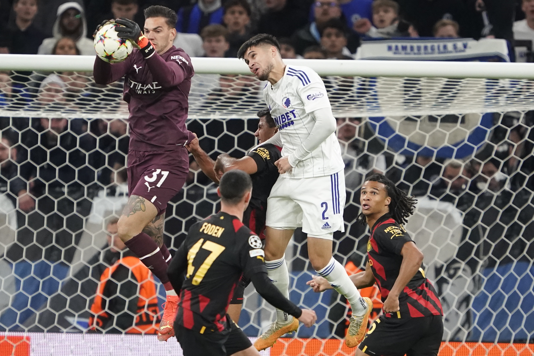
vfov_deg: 1.6
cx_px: 267
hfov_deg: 2.5
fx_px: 12459
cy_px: 178
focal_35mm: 840
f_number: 4
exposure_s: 1/1250
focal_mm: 560
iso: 5000
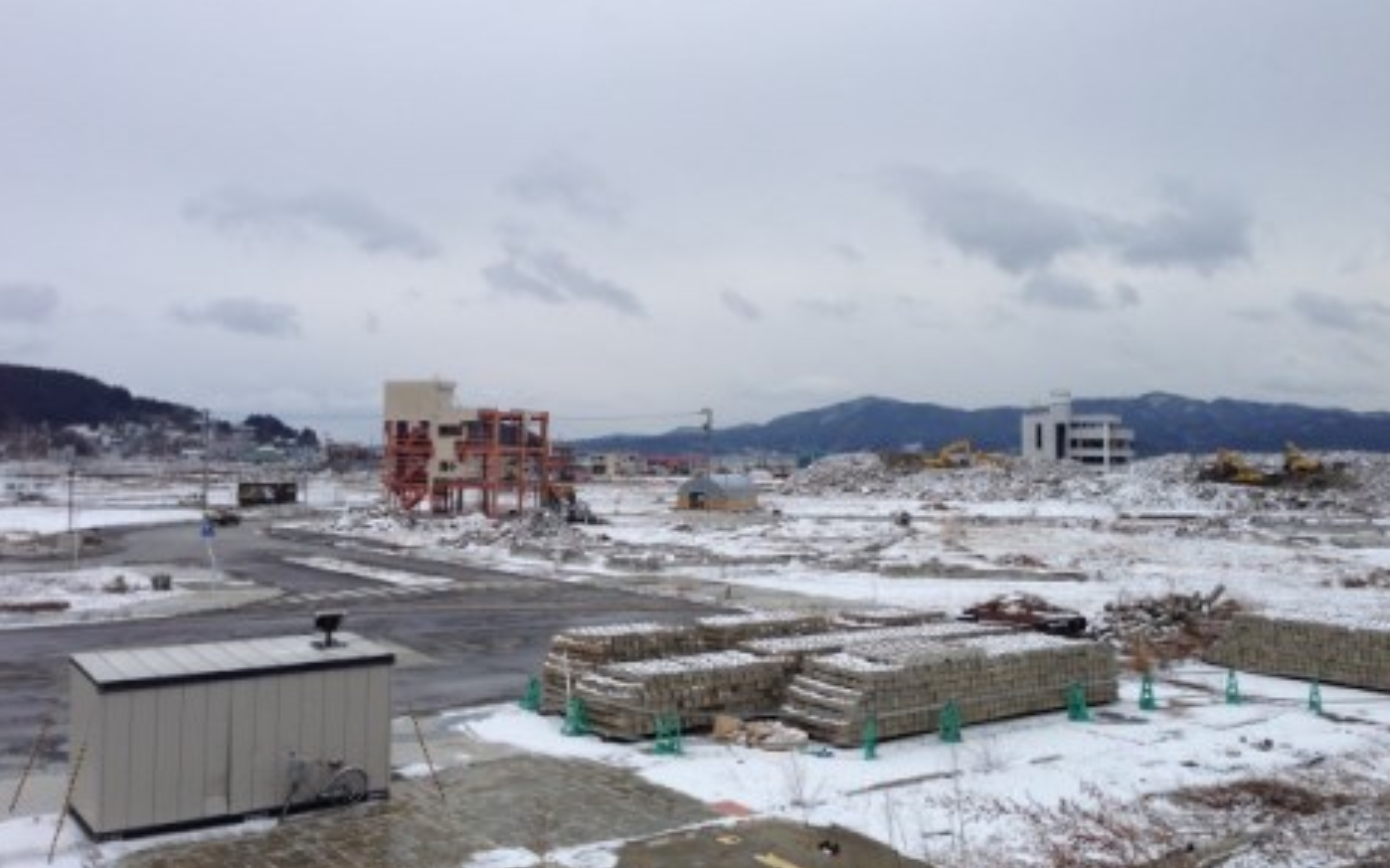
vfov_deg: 35.3
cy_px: 376
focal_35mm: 36
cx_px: 701
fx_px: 1363
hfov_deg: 54.0
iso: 50
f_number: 2.4
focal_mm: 4.13
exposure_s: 1/396
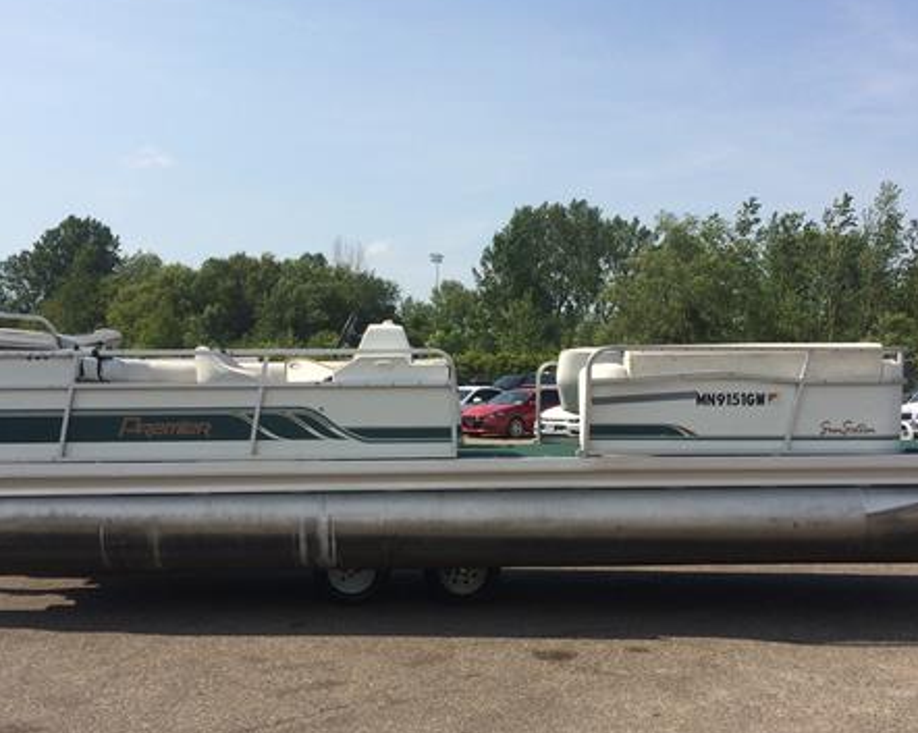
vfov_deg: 36.2
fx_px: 1113
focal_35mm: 41
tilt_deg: -5.6
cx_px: 461
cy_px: 467
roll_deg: -0.4
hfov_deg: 44.8
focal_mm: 4.15
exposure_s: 1/2933
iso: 32
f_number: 2.2
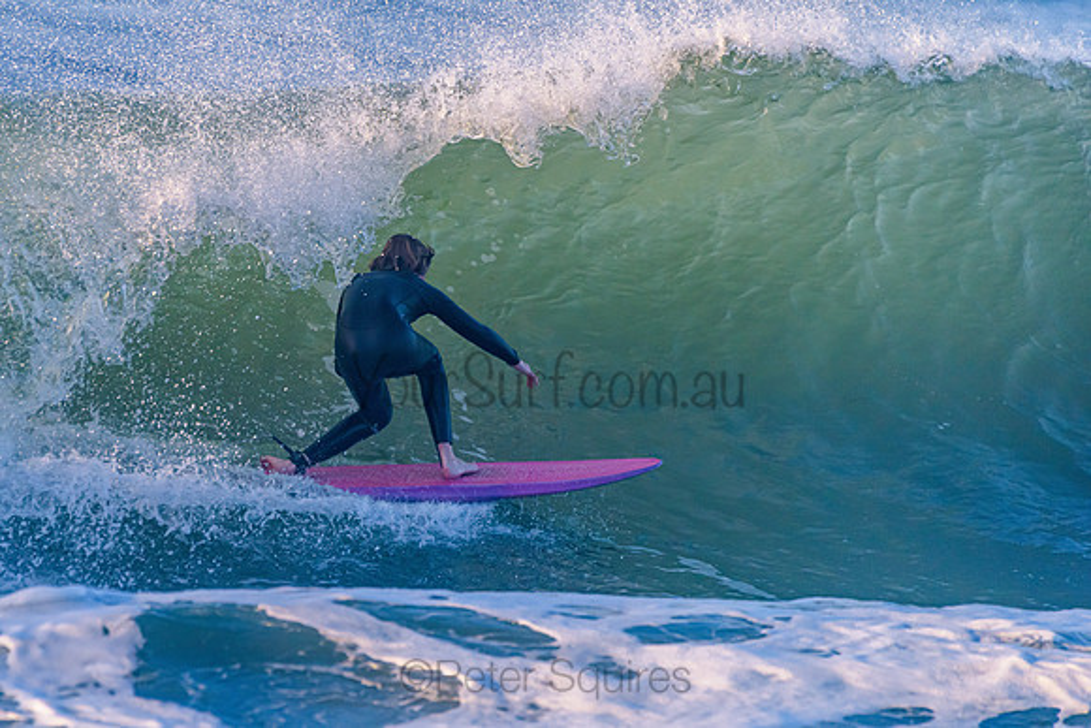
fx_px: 18430
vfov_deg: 2.3
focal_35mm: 608
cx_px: 429
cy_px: 443
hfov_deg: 3.4
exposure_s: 1/2000
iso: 640
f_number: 5.6
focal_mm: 500
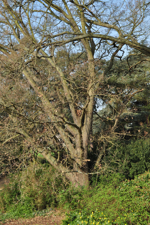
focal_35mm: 57
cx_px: 75
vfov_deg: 35.1
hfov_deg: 23.7
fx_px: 357
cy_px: 112
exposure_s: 1/400
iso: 200
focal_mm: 38
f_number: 8
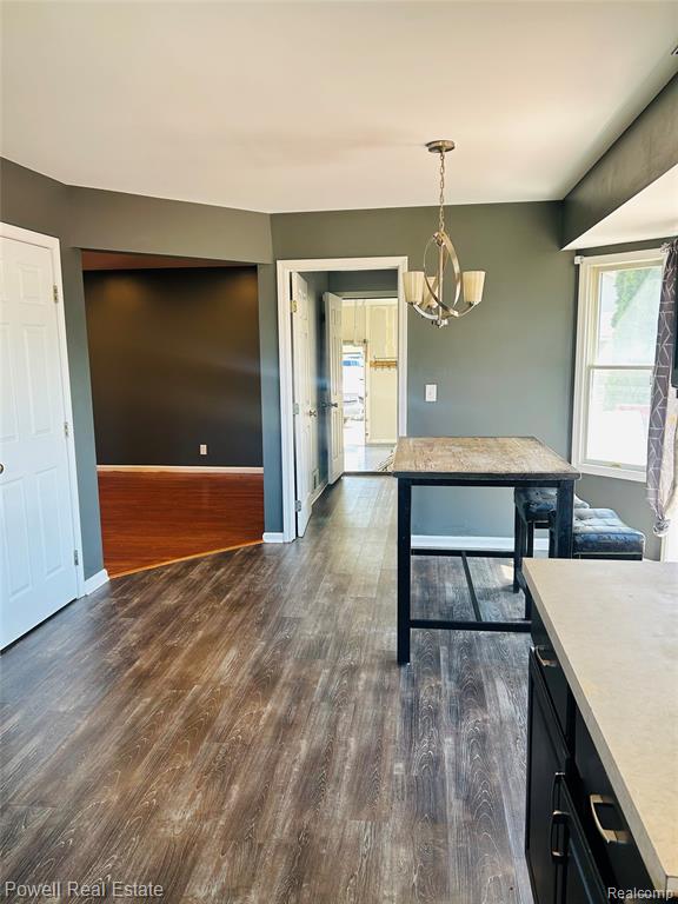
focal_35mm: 26
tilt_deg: -8.5
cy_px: 452
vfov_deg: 67.3
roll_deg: +0.7
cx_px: 339
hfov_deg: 53.1
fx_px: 679
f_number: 1.5
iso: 80
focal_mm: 5.7
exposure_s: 1/120
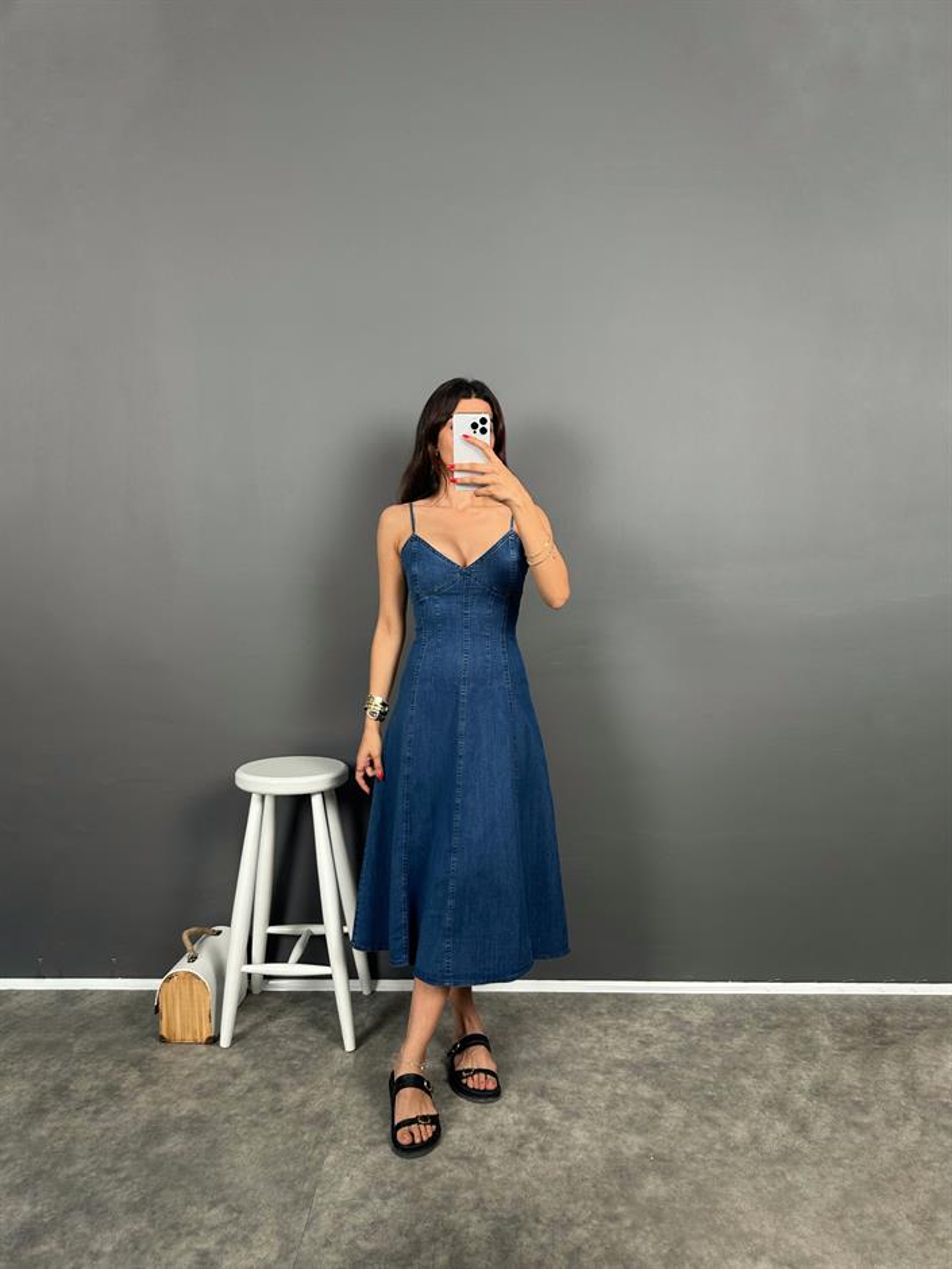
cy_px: 634
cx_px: 476
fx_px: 880
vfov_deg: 71.6
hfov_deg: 56.8
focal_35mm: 24
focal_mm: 6.86
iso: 125
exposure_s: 1/121
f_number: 1.78
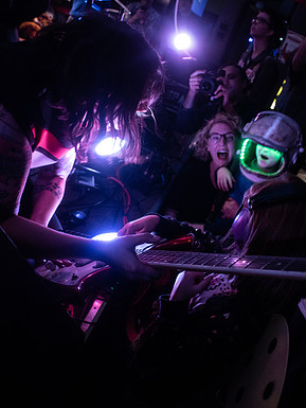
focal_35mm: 29
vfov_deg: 61.6
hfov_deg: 48.2
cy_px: 204
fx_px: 342
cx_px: 163
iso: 2500
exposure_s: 1/30
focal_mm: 20
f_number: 2.8
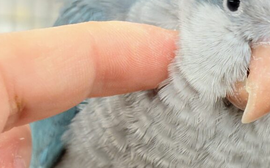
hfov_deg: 18.1
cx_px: 187
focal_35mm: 115
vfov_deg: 11.4
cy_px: 41
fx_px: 846
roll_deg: -3.2
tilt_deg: -2.9
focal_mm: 5.96
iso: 64
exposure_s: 1/50
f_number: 1.6
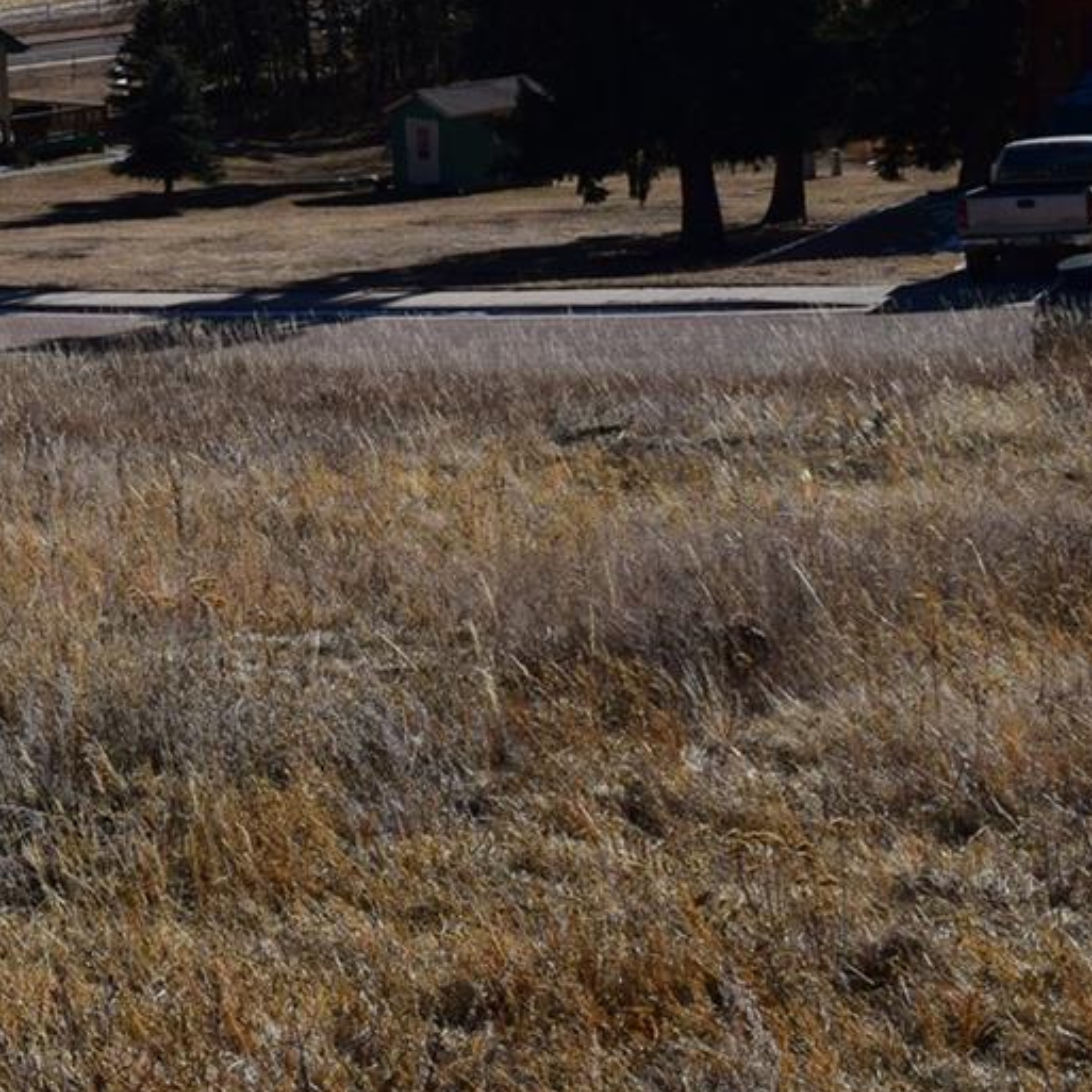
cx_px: -379
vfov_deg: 17.4
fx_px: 3545
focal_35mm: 99
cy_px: 209
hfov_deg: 16.4
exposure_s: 1/500
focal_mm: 25
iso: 360
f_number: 11
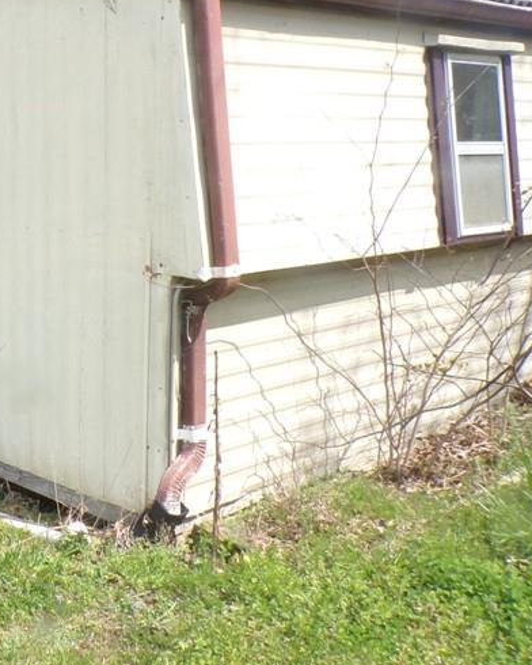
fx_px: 964
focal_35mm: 49
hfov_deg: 26.8
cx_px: -129
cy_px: 227
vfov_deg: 37.7
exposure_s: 1/60
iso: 80
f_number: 8
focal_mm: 4.3
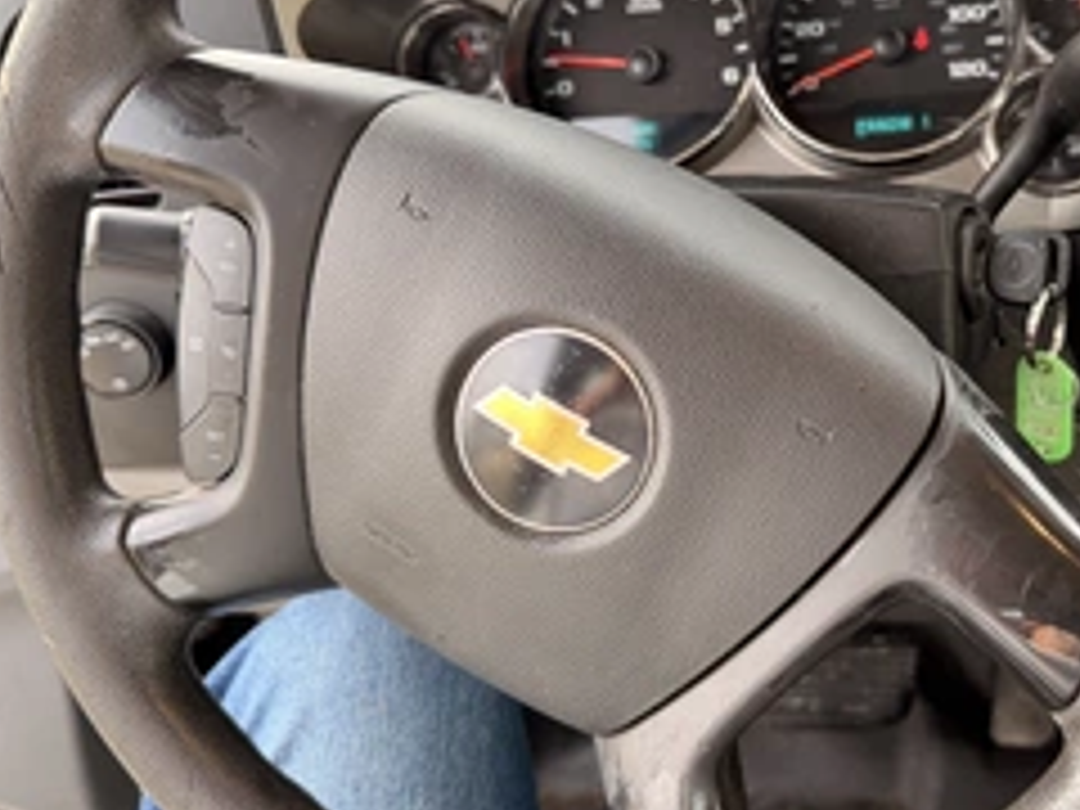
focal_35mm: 40
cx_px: 747
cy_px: 346
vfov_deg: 35.9
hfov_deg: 45.8
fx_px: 1248
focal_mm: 6.76
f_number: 1.78
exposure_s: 1/168
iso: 100
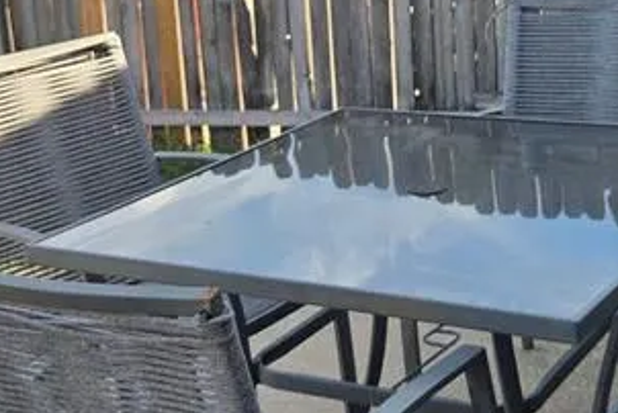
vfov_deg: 16.9
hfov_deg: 24.9
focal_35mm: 81
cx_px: 424
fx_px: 1392
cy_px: 219
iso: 25
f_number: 1.8
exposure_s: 1/992
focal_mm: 5.4
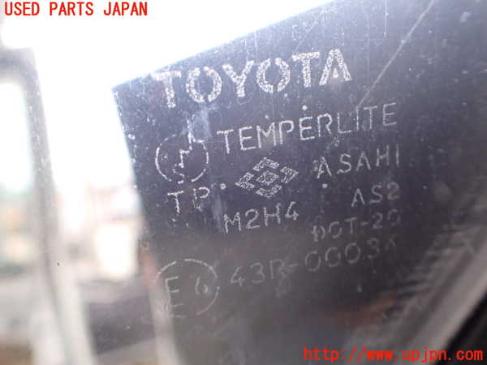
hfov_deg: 60.0
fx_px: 422
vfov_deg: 46.8
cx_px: 244
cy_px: 182
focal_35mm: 30
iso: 400
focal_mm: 5.4
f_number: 2.3
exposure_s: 1/125
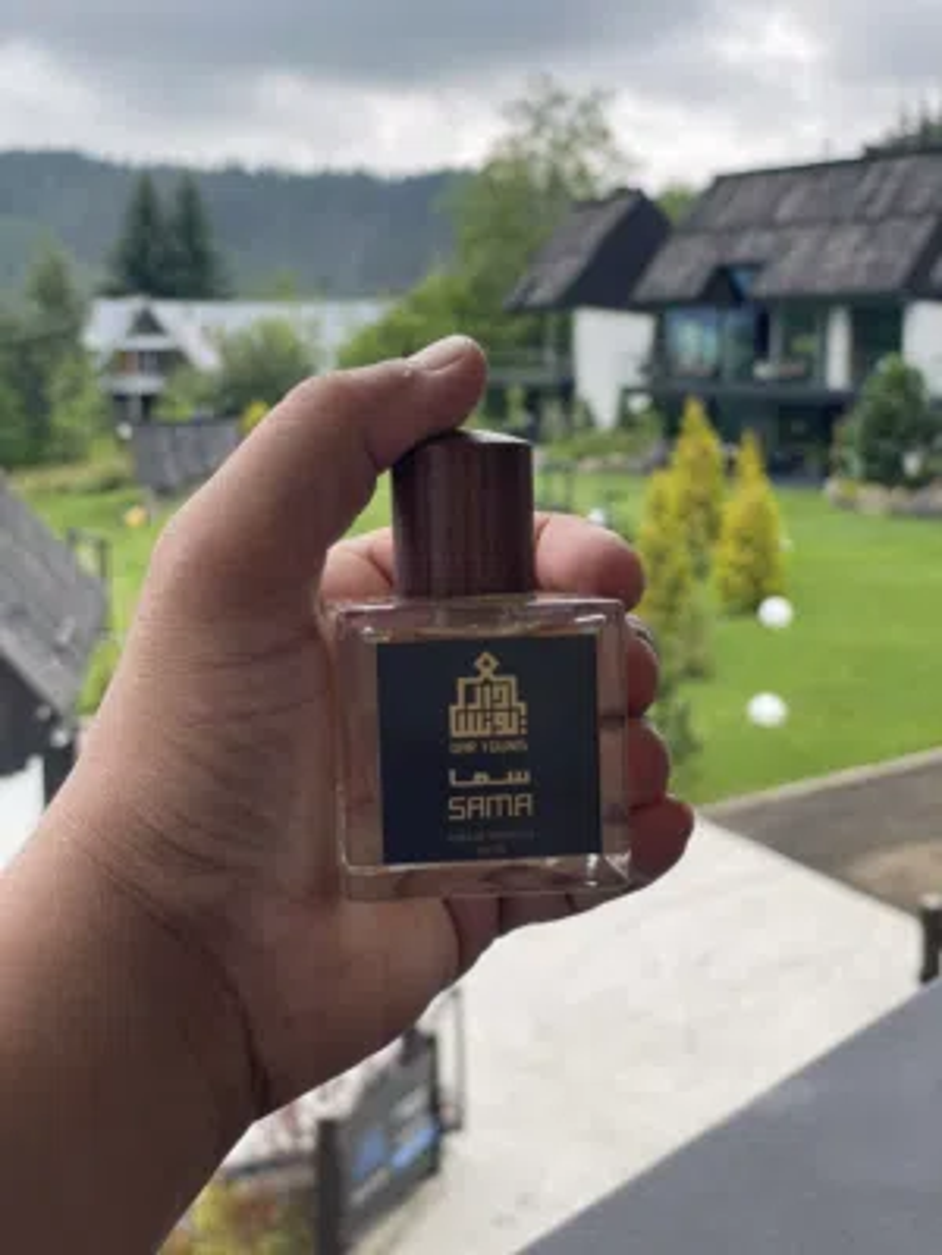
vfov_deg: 36.8
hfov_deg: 28.0
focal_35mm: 52
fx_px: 1887
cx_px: 471
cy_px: 628
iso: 32
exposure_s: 1/271
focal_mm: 6
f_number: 2
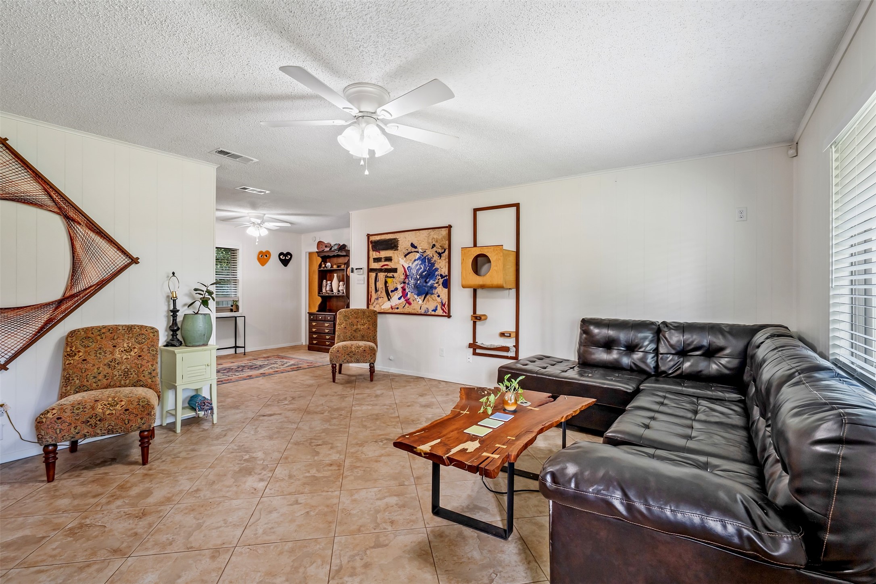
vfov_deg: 73.7
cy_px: 292
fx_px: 389
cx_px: 438
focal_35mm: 16
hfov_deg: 96.7
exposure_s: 1/6
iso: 800
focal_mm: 16
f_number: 8
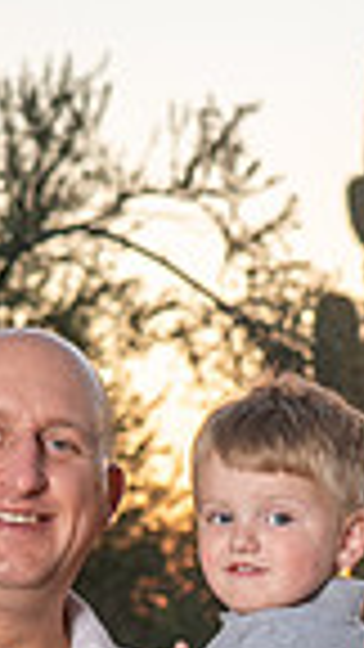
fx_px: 3466
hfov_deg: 6.0
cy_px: 862
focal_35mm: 202
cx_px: 31
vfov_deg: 10.4
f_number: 5
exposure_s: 1/160
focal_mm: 48
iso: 250
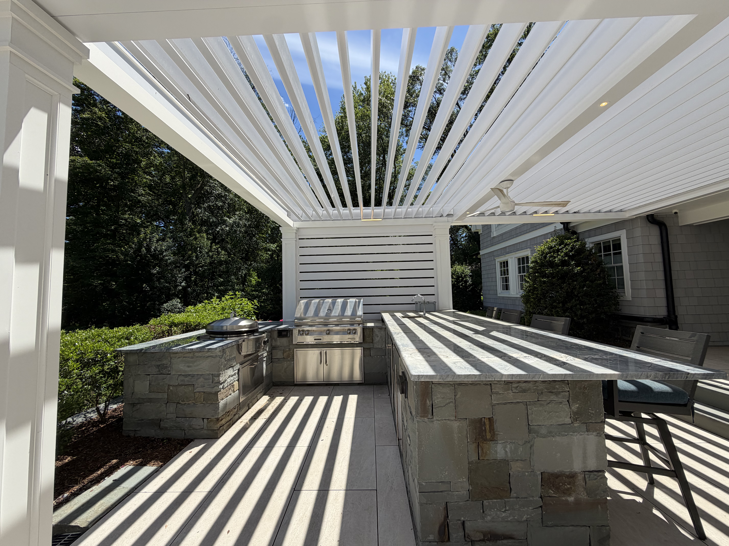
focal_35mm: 14
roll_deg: +2.5
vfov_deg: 85.7
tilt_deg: +2.0
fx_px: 295
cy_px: 273
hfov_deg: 102.1
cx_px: 364
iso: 20
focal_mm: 2.22
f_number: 2.2
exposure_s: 1/830
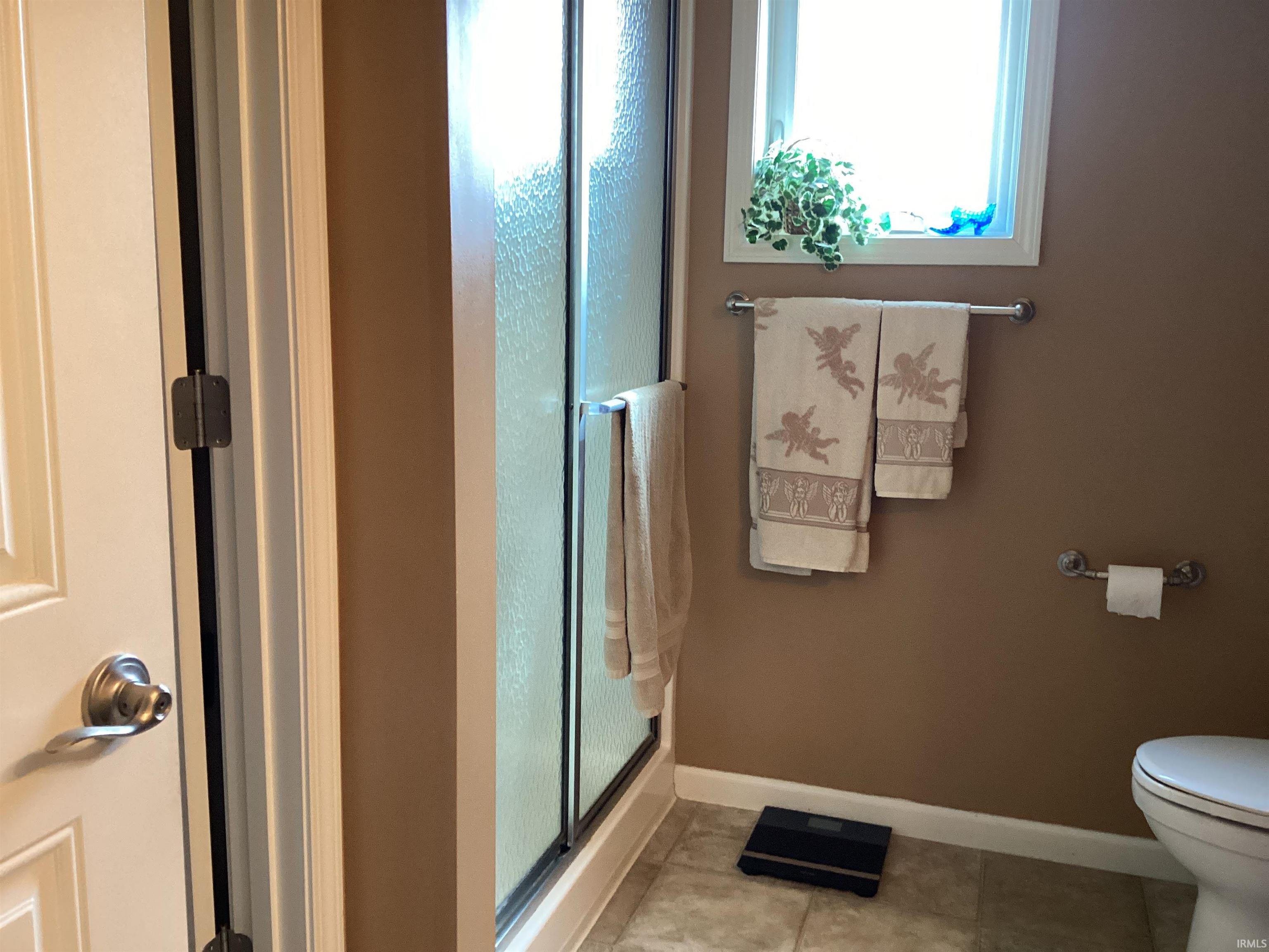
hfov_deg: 58.4
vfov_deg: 45.4
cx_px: 634
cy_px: 476
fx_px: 1136
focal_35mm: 31
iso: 320
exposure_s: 1/60
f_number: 2.4
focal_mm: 3.3
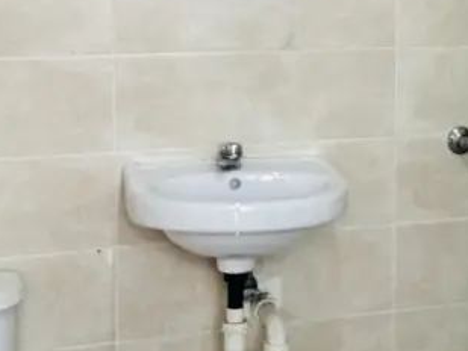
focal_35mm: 87
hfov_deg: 21.3
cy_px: 26
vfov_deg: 16.7
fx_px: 1177
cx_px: 526
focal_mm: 2.22
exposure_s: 1/92
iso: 320
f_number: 2.2
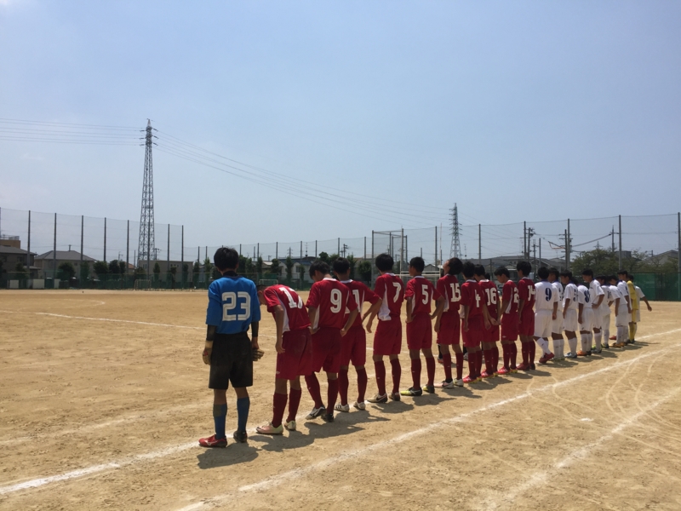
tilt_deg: +3.6
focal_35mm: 29
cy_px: 256
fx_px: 571
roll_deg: -1.4
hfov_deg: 61.7
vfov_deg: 48.2
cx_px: 340
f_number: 2.2
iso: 32
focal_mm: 4.15
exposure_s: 1/4405
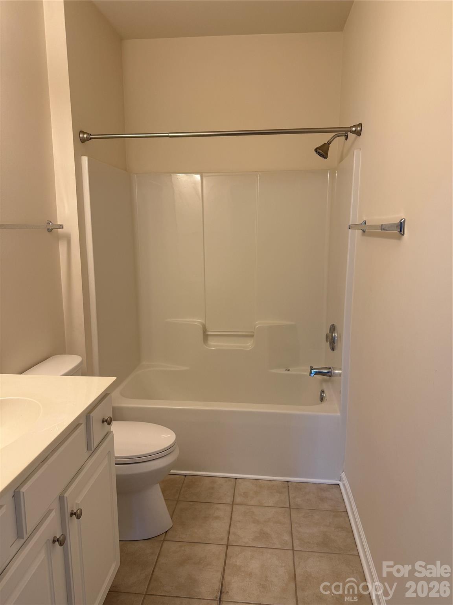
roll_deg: -0.9
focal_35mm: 24
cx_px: 226
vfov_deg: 71.6
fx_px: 419
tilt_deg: -8.5
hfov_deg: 56.8
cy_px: 302
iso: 125
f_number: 1.78
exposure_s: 1/120
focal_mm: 6.76
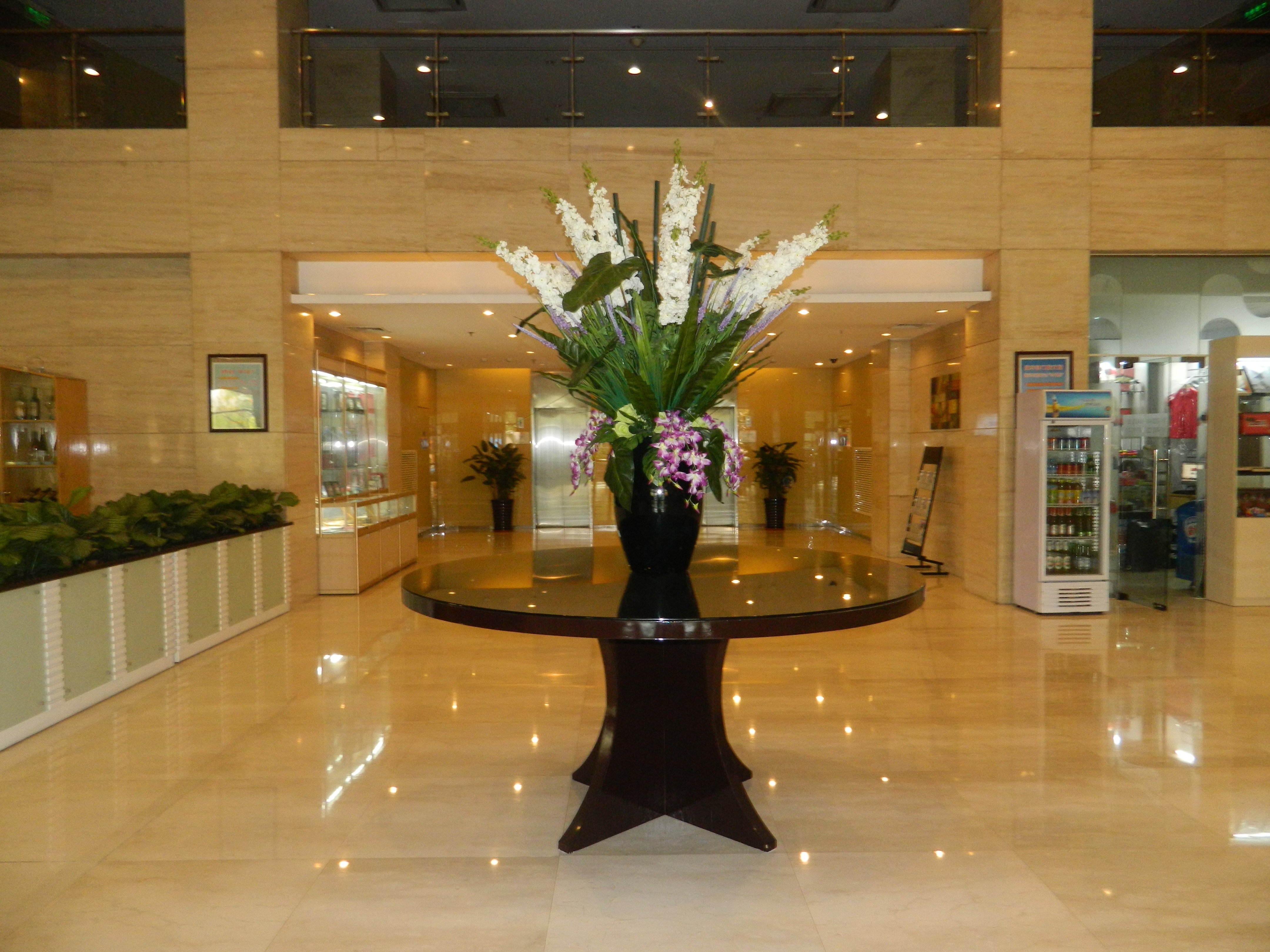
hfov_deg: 69.4
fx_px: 917
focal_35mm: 25
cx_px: 635
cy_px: 476
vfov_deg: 54.9
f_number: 3.1
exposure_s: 1/30
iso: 250
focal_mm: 4.5
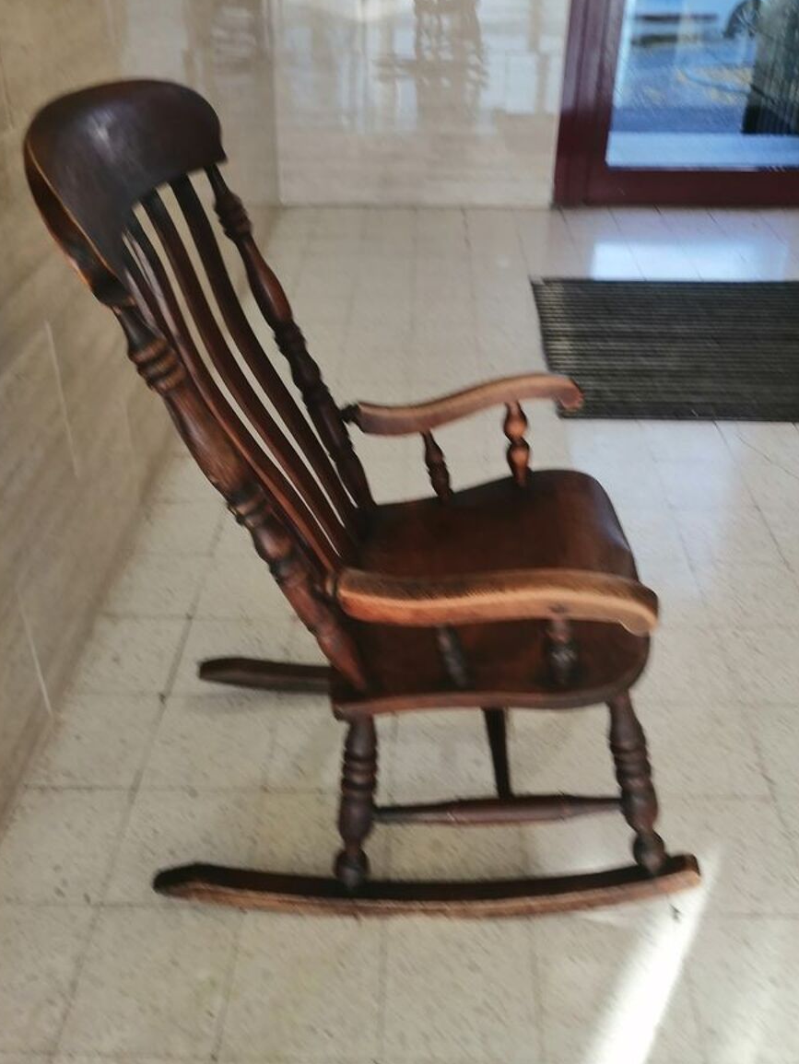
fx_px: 923
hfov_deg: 46.8
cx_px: 405
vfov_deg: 59.9
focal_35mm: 30
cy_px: 485
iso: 64
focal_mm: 3.62
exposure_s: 1/50
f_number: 1.8
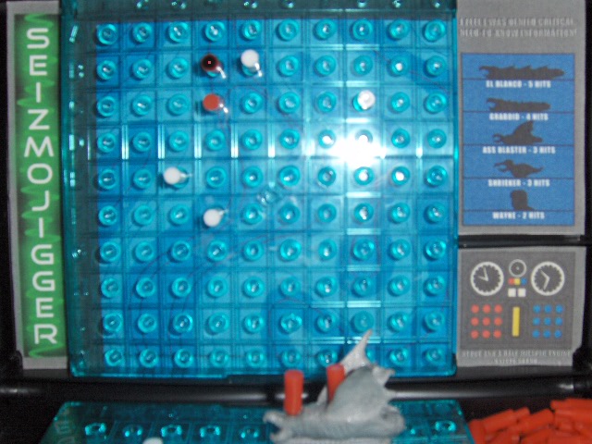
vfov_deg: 40.7
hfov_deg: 52.6
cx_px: 296
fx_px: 599
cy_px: 222
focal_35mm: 35
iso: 100
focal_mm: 7.5
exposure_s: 1/60
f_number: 5.5
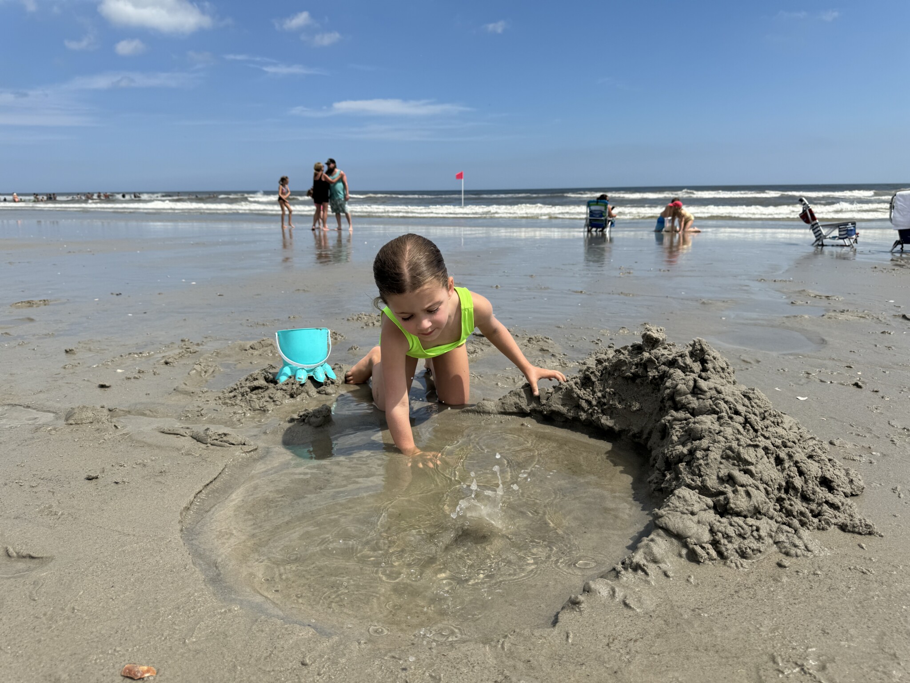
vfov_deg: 56.8
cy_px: 342
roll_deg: +0.6
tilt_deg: -13.3
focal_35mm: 24
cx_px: 455
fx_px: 631
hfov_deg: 71.6
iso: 80
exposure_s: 1/7092
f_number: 1.78
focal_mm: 6.76
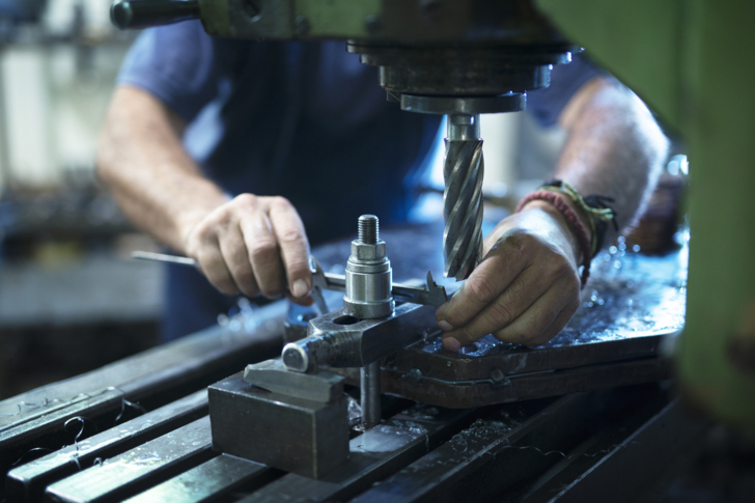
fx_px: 1048
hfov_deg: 39.6
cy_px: 252
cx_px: 378
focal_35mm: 50
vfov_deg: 27.0
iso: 500
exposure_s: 1/125
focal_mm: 50
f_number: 1.4
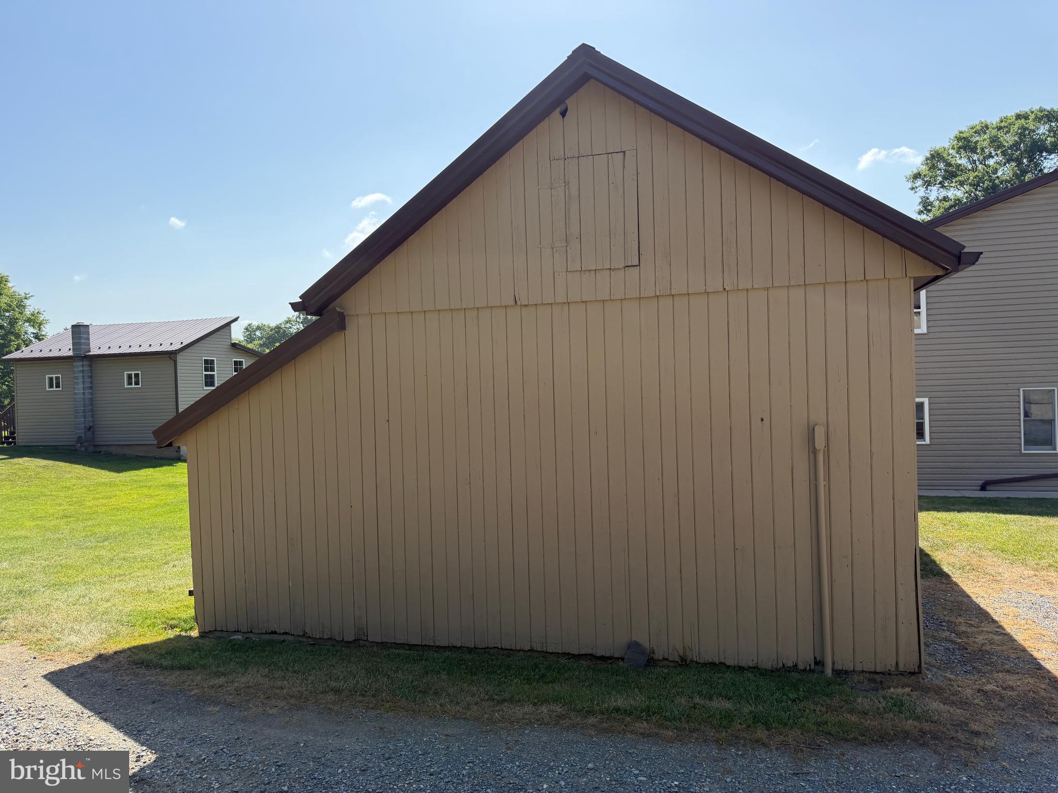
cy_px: 396
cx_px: 529
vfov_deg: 56.8
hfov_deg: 71.6
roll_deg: +2.8
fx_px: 734
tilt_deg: +1.1
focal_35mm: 24
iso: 100
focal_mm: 6.76
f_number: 1.78
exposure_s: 1/3279
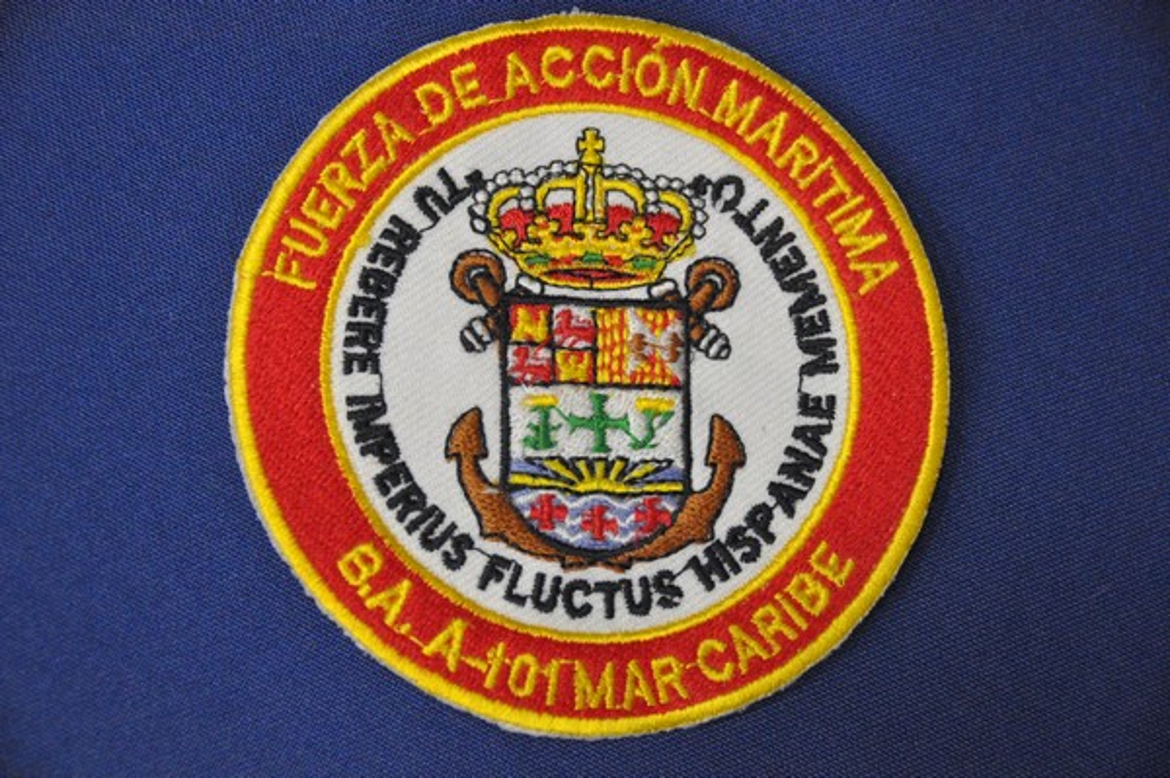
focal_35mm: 120
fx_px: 3897
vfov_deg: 11.4
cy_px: 389
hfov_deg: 17.1
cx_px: 585
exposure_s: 1/80
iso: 3200
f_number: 5
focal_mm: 80
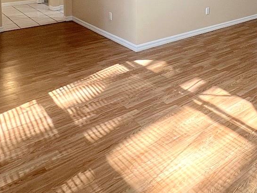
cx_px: 218
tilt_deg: -4.5
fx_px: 282
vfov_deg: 31.9
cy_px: -35
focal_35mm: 38
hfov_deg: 45.5
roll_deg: -0.8
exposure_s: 1/120
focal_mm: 1.57
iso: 250
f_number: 1.8
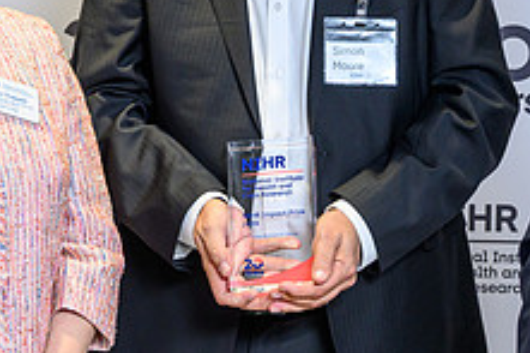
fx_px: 1824
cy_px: 6
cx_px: 345
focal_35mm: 124
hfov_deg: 16.5
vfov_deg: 10.9
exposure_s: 1/200
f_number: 4.5
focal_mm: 43
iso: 1250
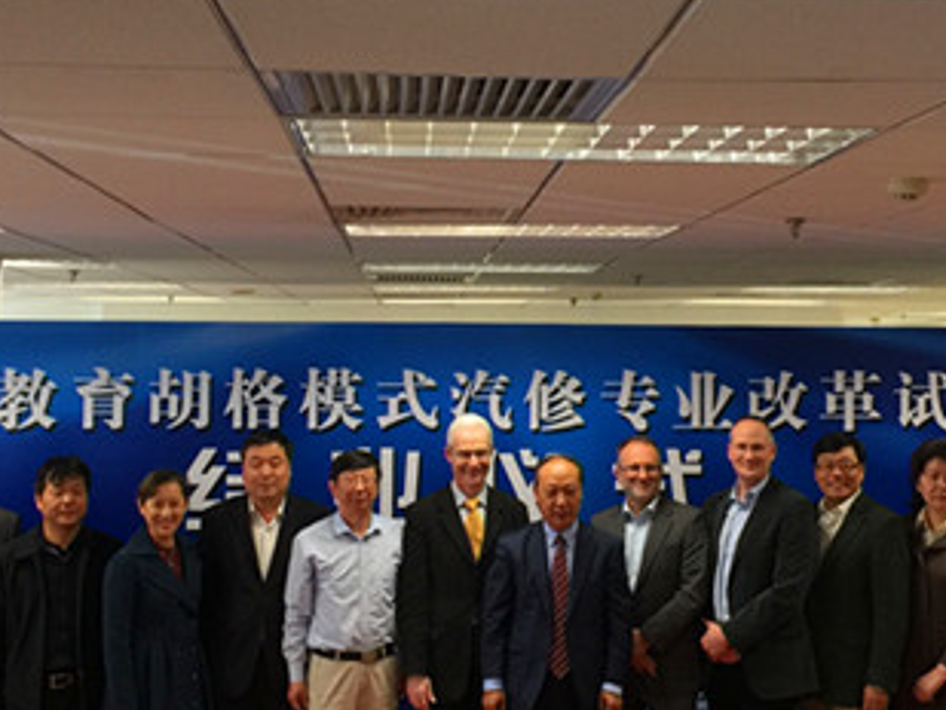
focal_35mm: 60
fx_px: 1640
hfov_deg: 32.2
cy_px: 297
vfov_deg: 24.4
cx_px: 496
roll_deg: -0.4
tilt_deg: +2.3
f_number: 2.2
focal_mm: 4.15
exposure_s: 1/33
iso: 64
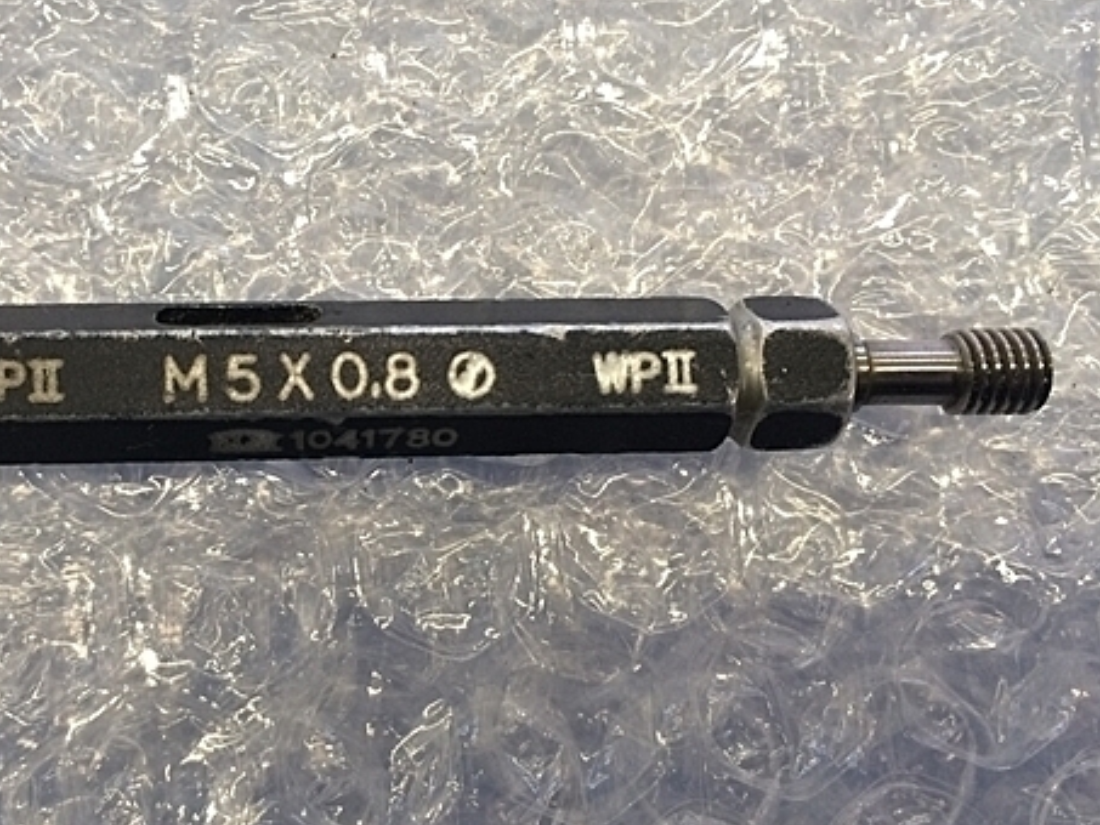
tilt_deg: -84.2
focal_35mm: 41
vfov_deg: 35.2
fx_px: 1303
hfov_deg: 44.9
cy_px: 412
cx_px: 347
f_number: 2.2
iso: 40
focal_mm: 4.15
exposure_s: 1/30
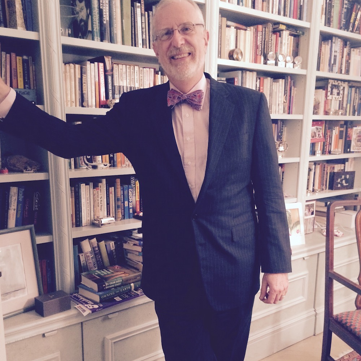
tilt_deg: -17.2
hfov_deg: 47.2
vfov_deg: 46.8
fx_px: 413
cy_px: 226
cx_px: 179
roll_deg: -0.2
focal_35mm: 35
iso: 250
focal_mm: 4.15
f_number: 2.2
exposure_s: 1/30
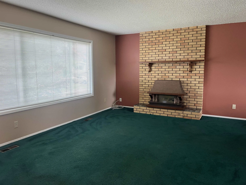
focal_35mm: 26
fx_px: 185
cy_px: 92
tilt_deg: -6.2
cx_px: 123
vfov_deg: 53.1
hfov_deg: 67.3
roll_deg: +0.9
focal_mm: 5.1
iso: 125
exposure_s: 1/82
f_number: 1.6
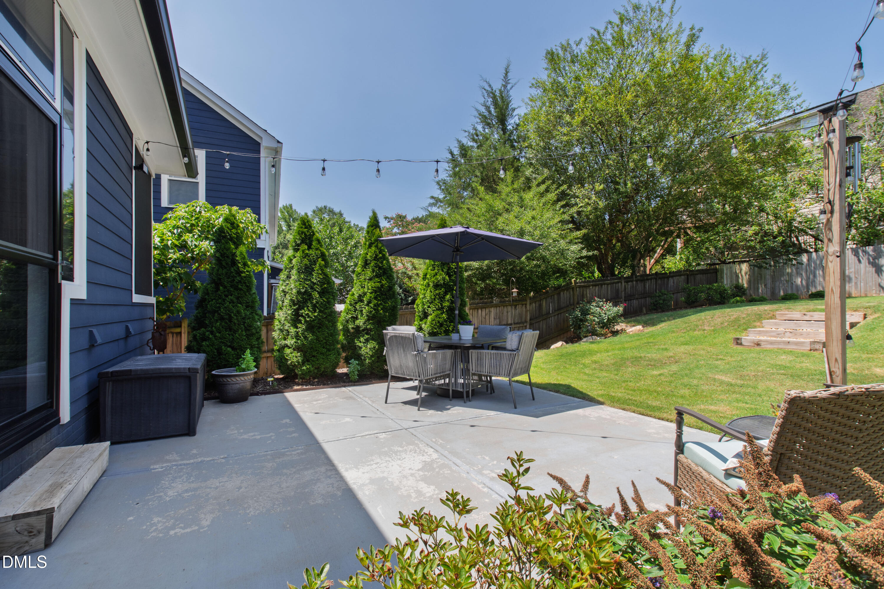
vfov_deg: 77.3
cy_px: 294
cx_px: 442
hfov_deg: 100.4
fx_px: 368
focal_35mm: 15
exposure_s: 1/125
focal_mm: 10
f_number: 8
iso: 100
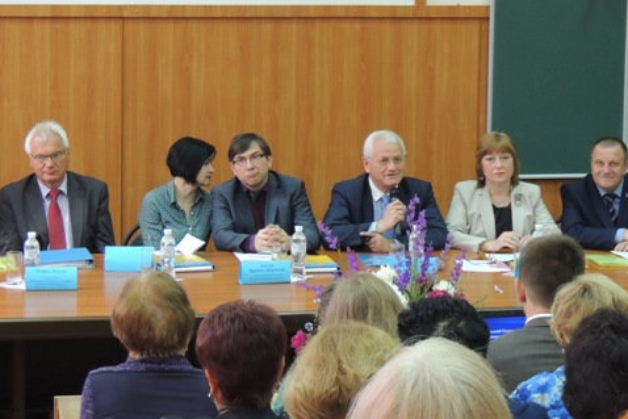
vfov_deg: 9.3
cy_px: 154
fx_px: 2582
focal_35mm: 148
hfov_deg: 13.9
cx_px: 399
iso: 400
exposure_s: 1/25
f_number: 4
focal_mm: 15.1
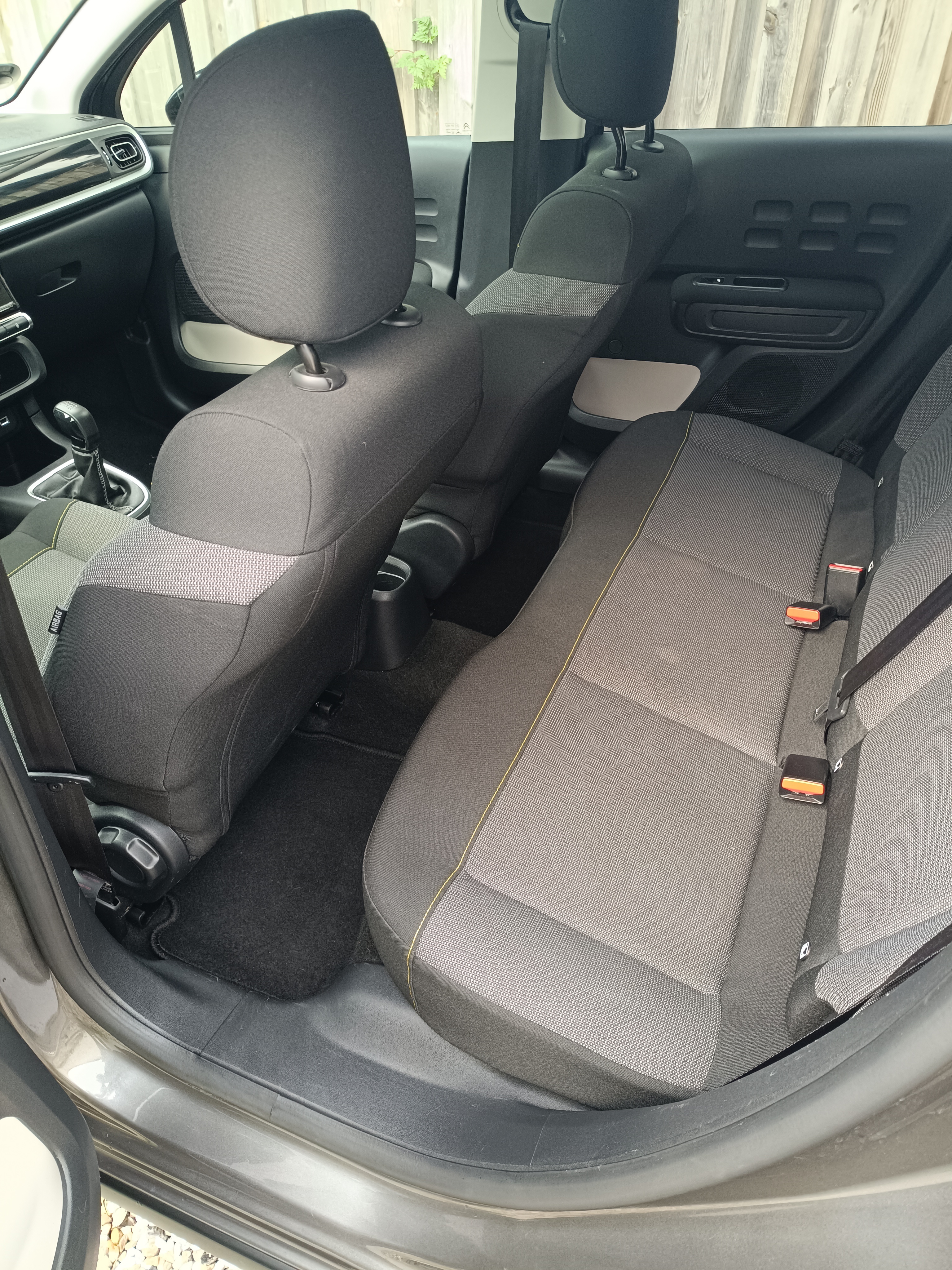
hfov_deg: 56.8
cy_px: 635
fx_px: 880
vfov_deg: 71.6
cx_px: 476
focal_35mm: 24
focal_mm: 5.59
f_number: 1.88
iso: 493
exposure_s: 1/50.1
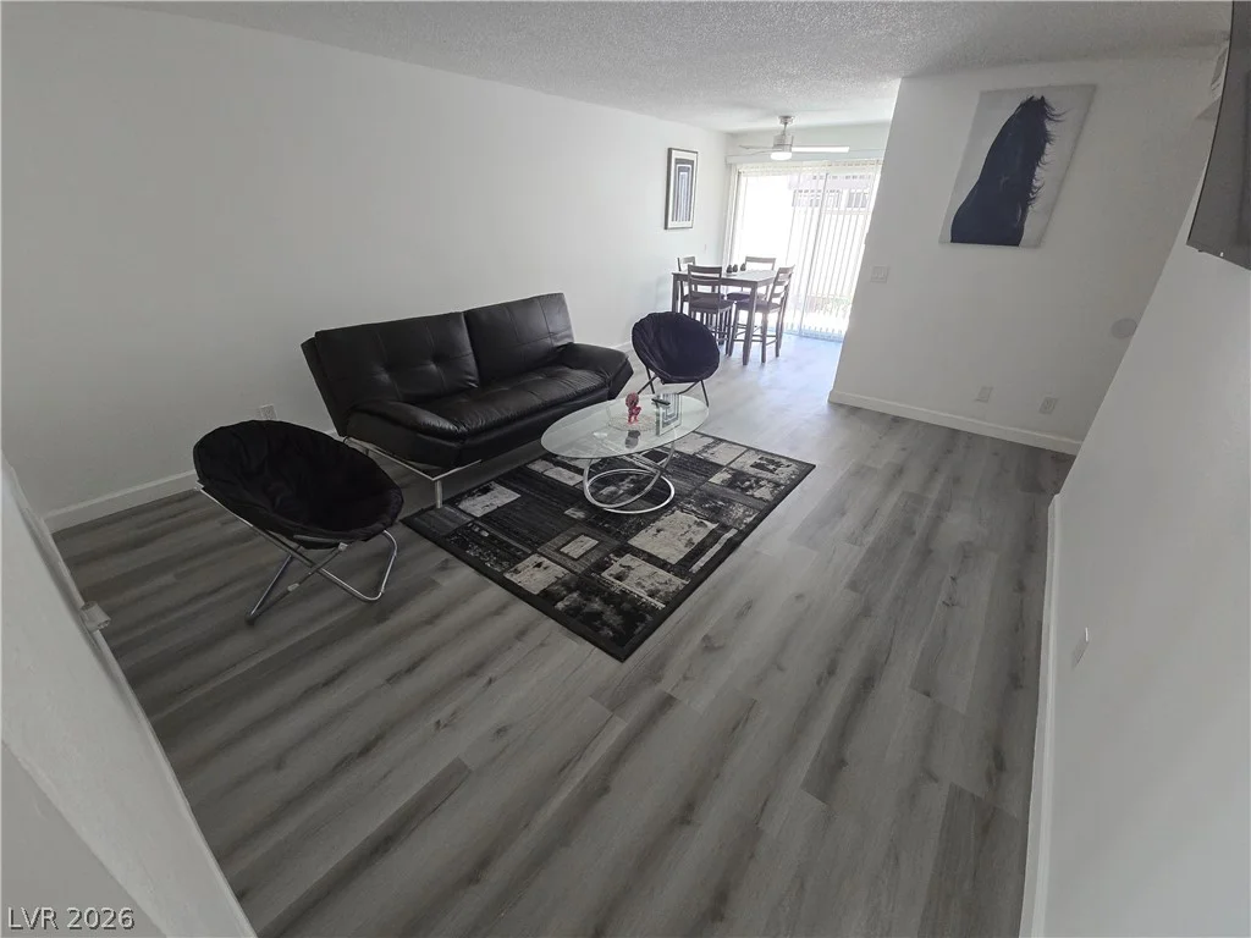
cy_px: 469
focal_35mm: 13
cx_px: 626
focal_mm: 2.2
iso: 320
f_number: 2.2
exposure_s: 1/60
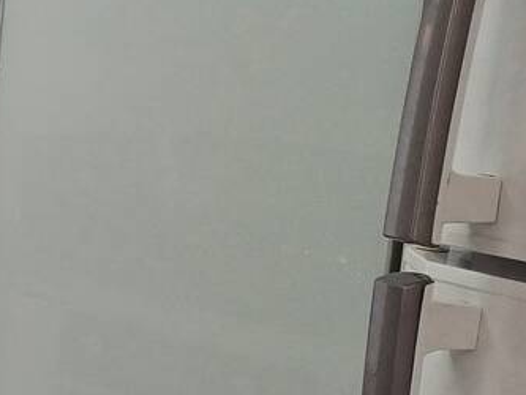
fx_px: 1642
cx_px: -547
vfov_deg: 13.7
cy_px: 213
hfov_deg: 14.7
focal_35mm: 108
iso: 100
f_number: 1.8
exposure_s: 1/60
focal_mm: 4.65
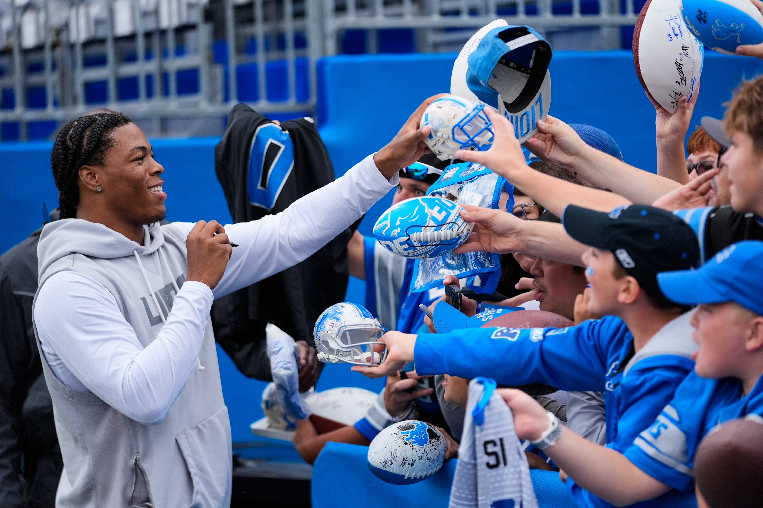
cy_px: 254
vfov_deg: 8.7
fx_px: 3348
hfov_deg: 13.0
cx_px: 382
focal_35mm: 158
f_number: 2.8
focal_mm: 158
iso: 640
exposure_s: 1/1600
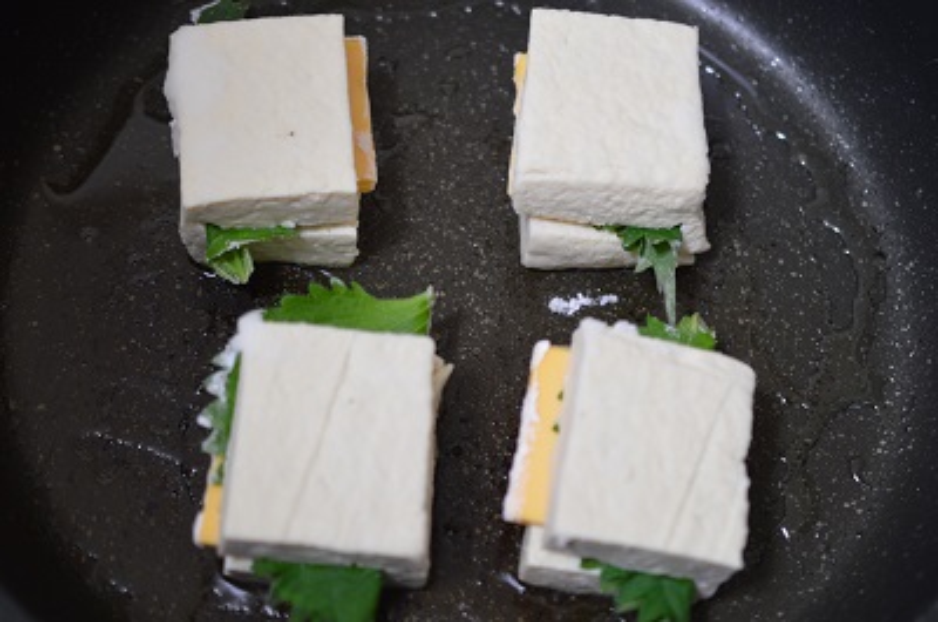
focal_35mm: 60
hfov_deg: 33.5
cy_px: 311
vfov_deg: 22.5
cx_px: 469
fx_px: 1560
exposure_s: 1/3
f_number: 3
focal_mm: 40
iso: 100
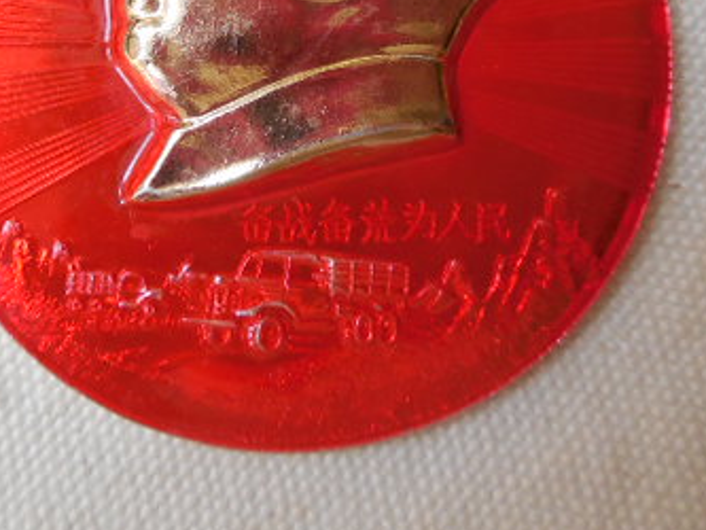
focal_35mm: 48
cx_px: 261
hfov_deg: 39.4
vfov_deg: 28.8
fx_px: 979
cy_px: 34
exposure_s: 1/250
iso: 400
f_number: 3.1
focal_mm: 4.5
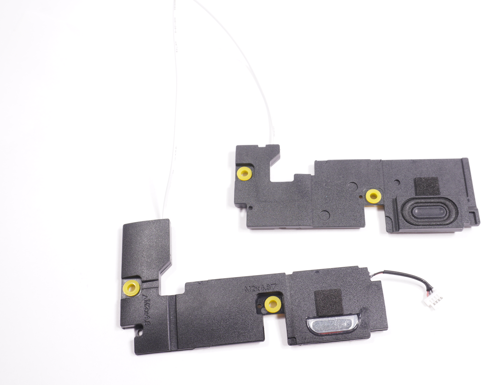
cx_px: 289
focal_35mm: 40
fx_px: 571
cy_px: 182
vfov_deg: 37.3
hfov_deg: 45.5
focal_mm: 22
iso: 400
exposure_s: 1/100
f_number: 5.6
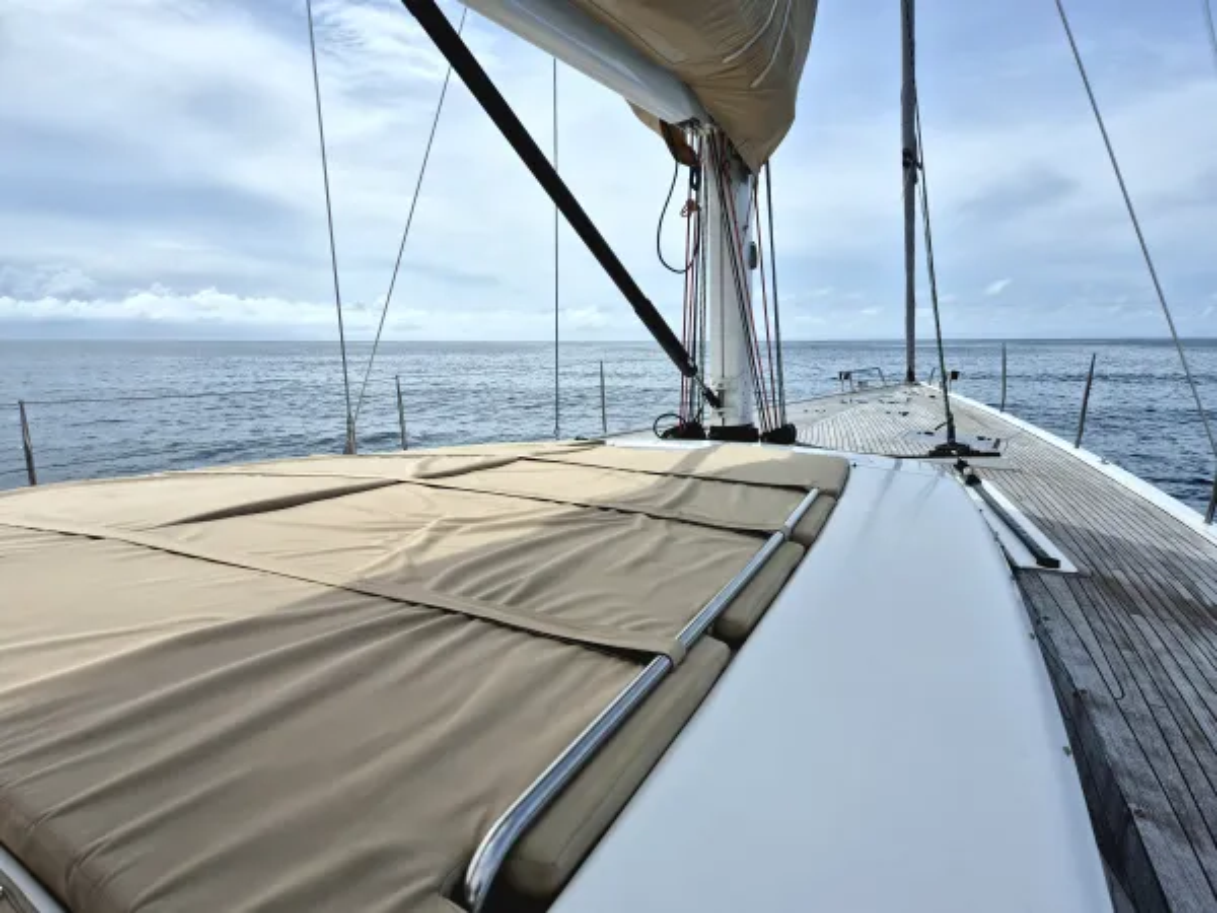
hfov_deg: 73.9
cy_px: 456
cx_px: 608
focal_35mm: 23
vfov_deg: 58.9
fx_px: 809
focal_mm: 5.4
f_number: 1.8
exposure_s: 1/5000
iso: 25
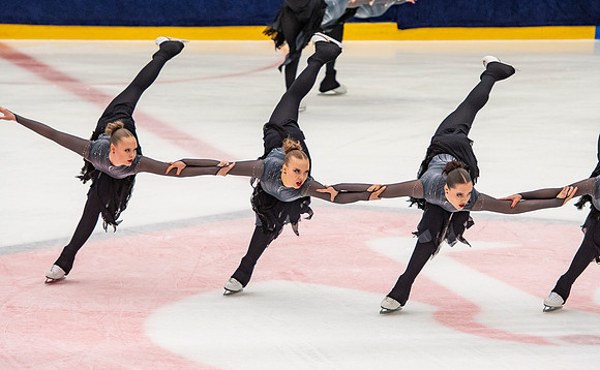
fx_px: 3946
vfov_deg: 5.4
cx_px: 300
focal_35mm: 242
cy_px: 176
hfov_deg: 8.7
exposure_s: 1/500
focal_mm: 155
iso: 900
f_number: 4
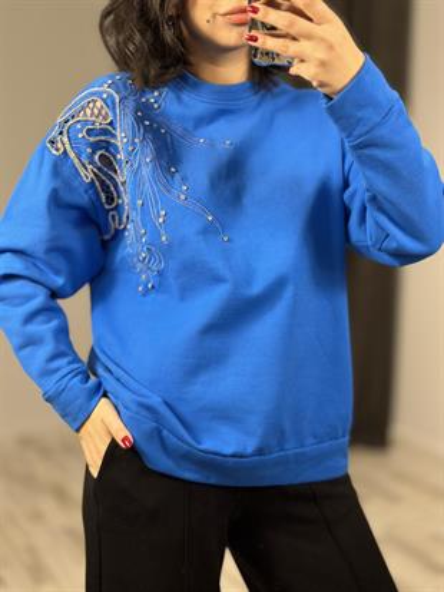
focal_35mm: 48
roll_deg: +2.7
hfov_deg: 30.3
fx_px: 820
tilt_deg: -35.5
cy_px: 296
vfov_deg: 39.6
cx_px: 222
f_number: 1.78
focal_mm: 6.86
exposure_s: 1/100
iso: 160
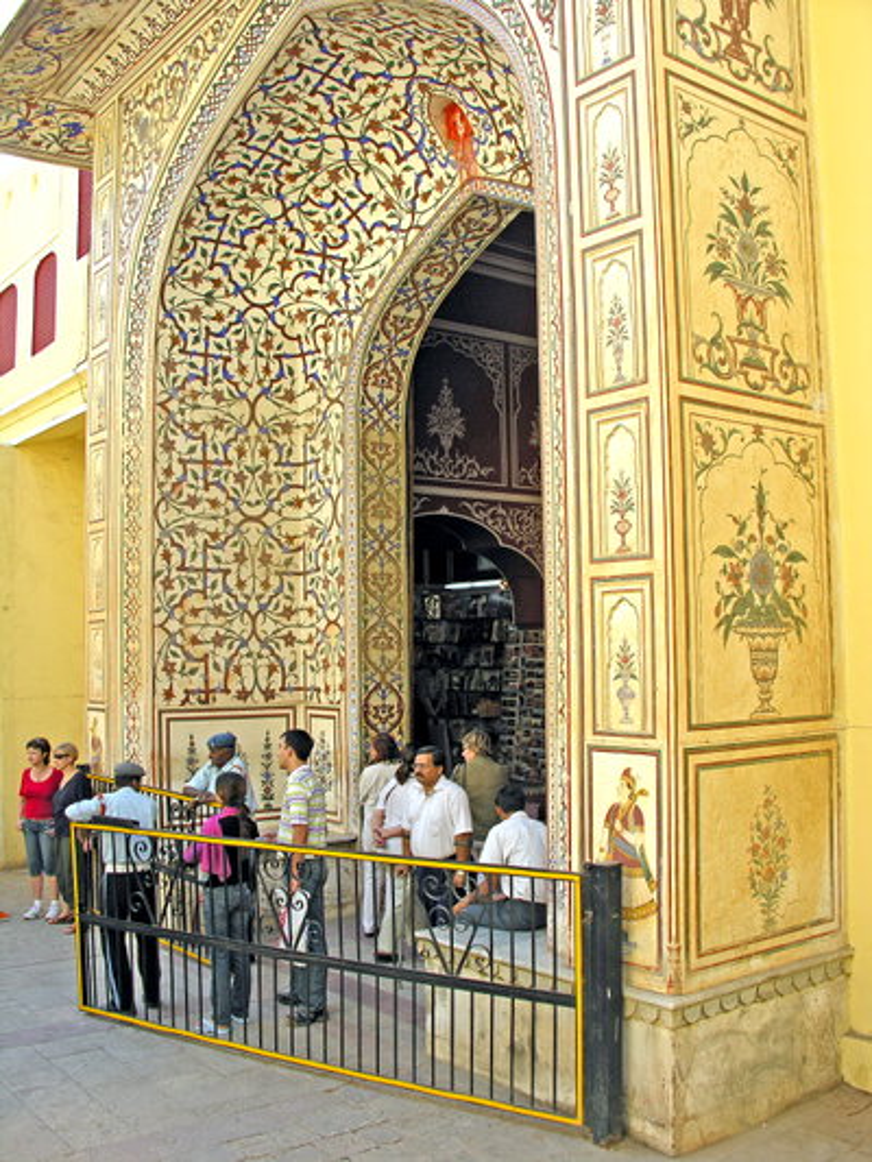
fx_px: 1175
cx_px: 436
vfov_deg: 52.6
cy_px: 581
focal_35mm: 35
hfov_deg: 40.7
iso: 50
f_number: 4.5
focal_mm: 8.9
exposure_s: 1/125
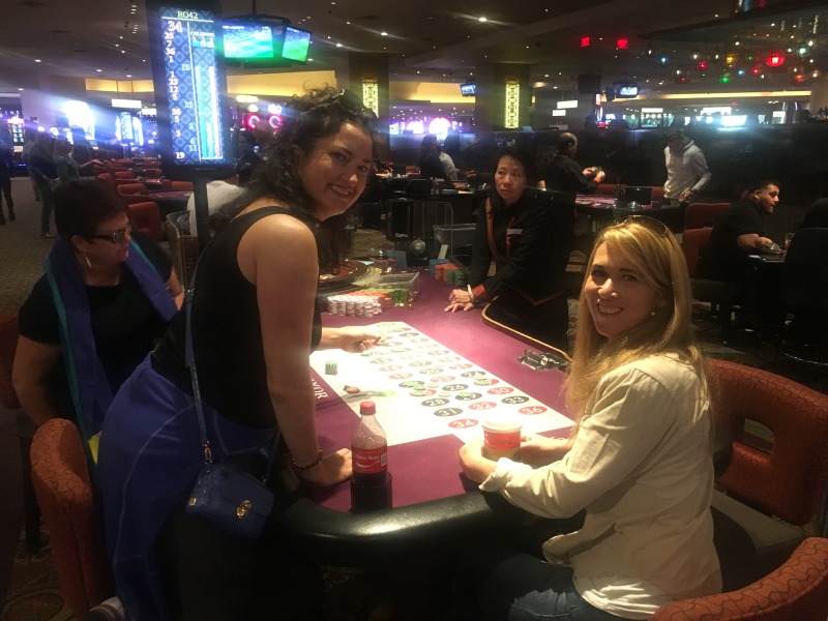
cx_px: 414
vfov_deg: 48.2
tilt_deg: -13.6
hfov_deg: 61.7
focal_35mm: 29
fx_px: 694
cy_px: 310
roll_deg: +0.8
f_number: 2.2
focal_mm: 4.15
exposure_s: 1/15
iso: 250
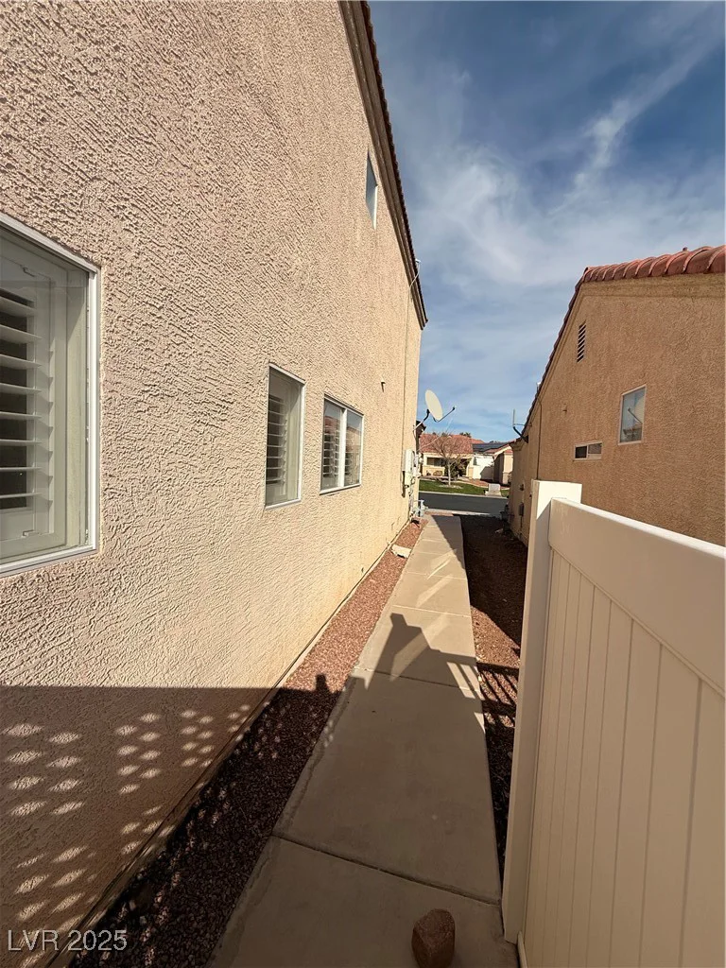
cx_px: 363
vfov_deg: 102.1
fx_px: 391
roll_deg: -2.4
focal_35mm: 14
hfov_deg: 85.7
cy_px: 484
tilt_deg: -3.4
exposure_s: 1/6173
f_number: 2.2
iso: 50
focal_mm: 2.22
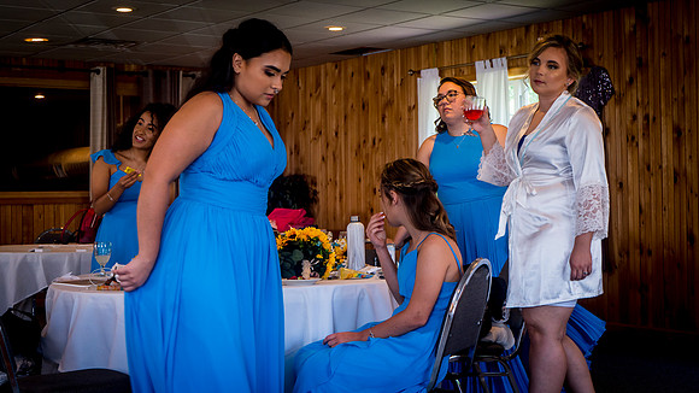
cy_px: 196
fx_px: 1068
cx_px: 350
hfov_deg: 36.3
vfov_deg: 20.9
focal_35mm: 58
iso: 1000
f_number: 5.6
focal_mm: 55
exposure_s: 1/80
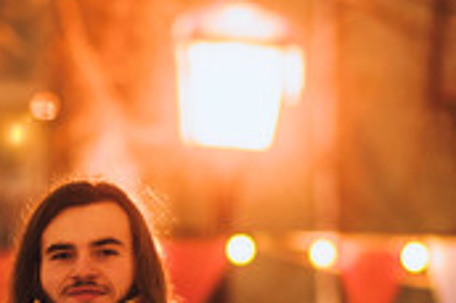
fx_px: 5521
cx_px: 130
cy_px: 120
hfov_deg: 4.7
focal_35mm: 437
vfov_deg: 3.1
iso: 200
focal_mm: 85
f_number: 1.8
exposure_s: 1/50
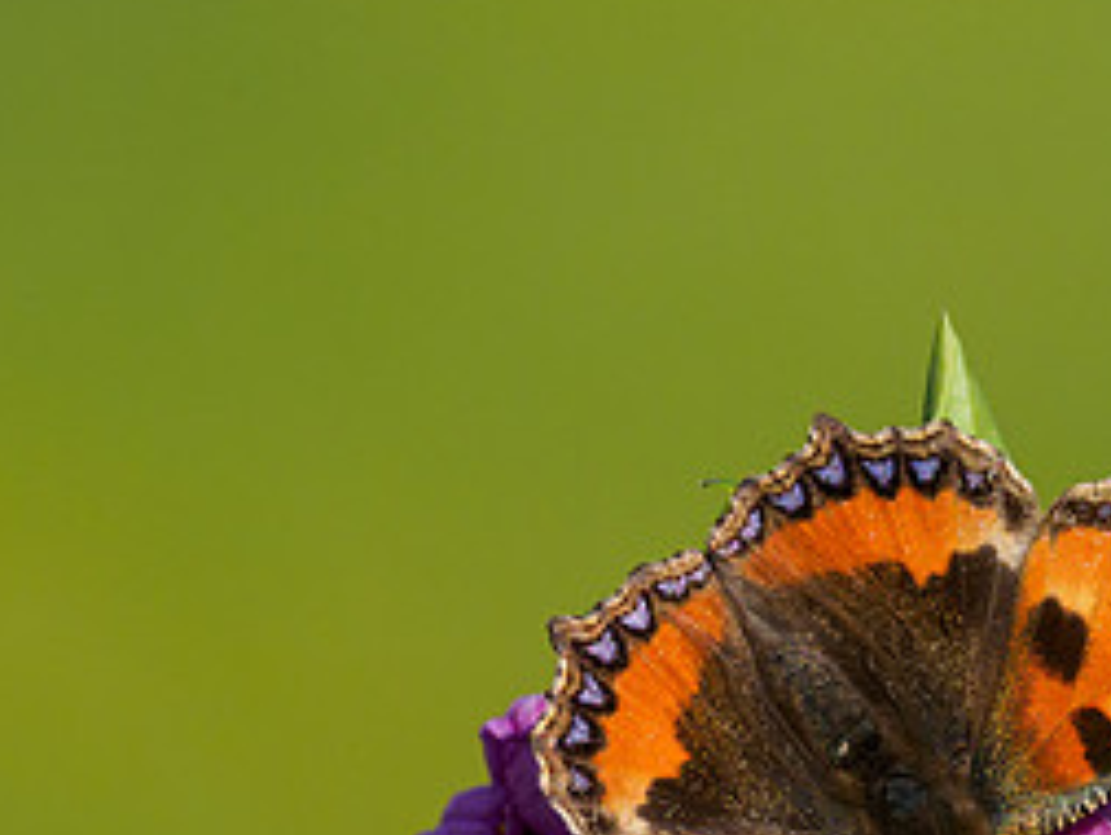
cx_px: 1121
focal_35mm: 2100
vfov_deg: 0.7
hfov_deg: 0.9
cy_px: 737
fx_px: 67431
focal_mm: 300
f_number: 6.3
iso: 200
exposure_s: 1/640
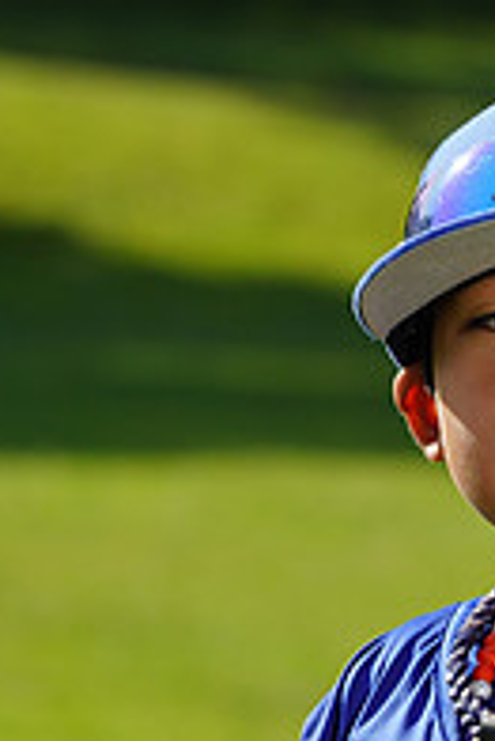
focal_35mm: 547
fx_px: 11261
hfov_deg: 2.5
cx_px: 554
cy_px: 904
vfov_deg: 3.8
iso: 100
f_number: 9
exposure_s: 1/250
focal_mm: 185
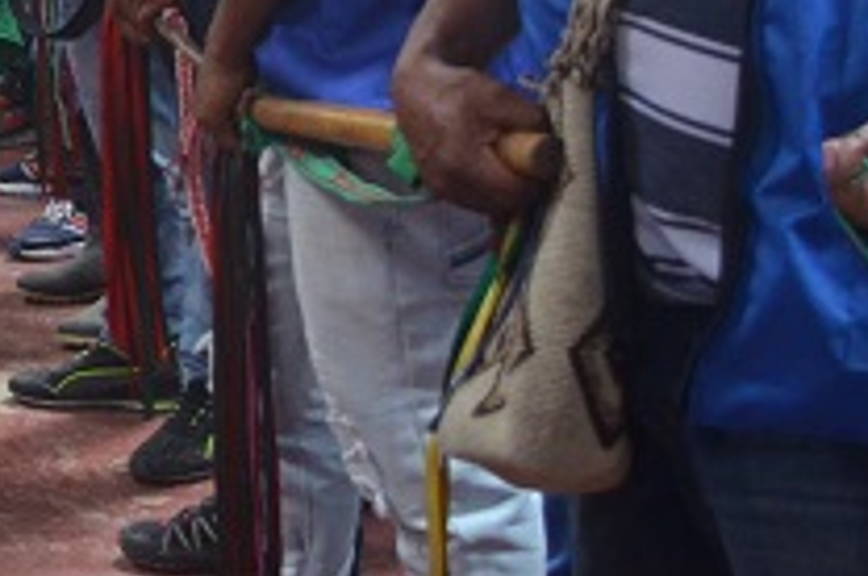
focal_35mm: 117
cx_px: -680
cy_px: -134
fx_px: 2817
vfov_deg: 11.4
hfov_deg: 15.2
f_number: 3.5
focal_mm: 18
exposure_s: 1/50
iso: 800
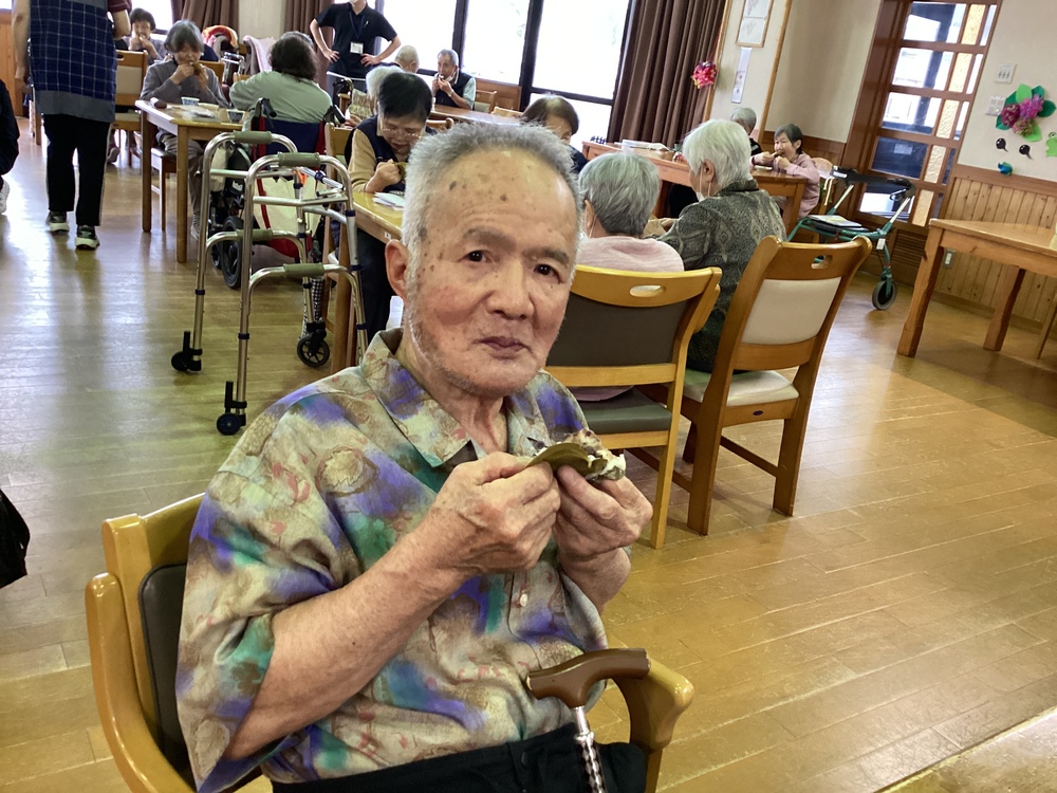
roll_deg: -9.1
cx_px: 528
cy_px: 396
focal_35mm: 31
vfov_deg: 45.4
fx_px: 947
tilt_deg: -19.6
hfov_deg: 58.4
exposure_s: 1/50
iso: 320
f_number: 2.4
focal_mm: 3.3
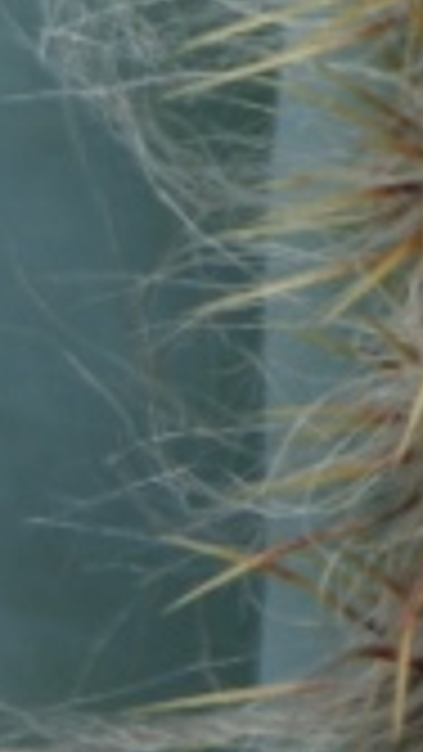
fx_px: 11480
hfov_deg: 2.1
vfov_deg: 3.7
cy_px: -117
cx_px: 871
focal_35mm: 576
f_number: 5.6
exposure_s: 1/320
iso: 100
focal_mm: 60
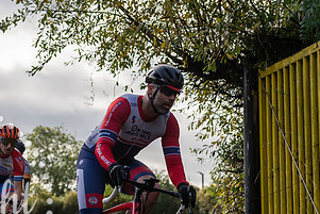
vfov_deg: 10.2
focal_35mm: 135
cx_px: 118
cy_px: 149
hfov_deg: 15.2
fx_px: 1201
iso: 200
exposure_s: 1/1250
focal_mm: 70
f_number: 4
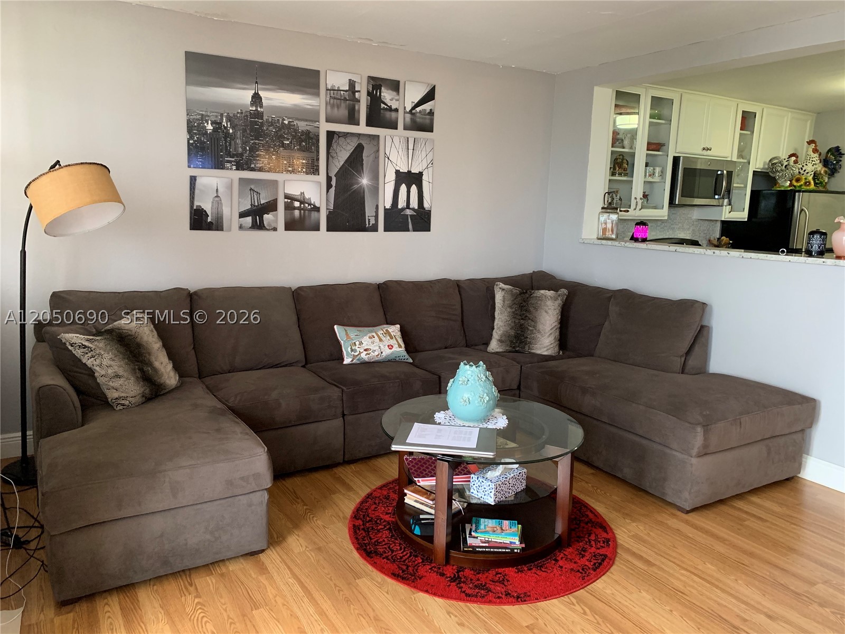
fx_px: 635
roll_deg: -1.9
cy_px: 317
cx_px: 422
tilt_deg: -11.1
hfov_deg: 67.3
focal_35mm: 26
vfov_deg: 53.1
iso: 400
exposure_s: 1/49
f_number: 1.8
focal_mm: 4.25
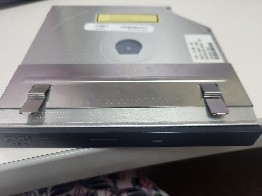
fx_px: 197
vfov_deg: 53.1
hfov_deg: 67.3
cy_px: 98
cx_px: 131
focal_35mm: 26
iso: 125
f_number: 1.8
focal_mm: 5.4
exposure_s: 1/120
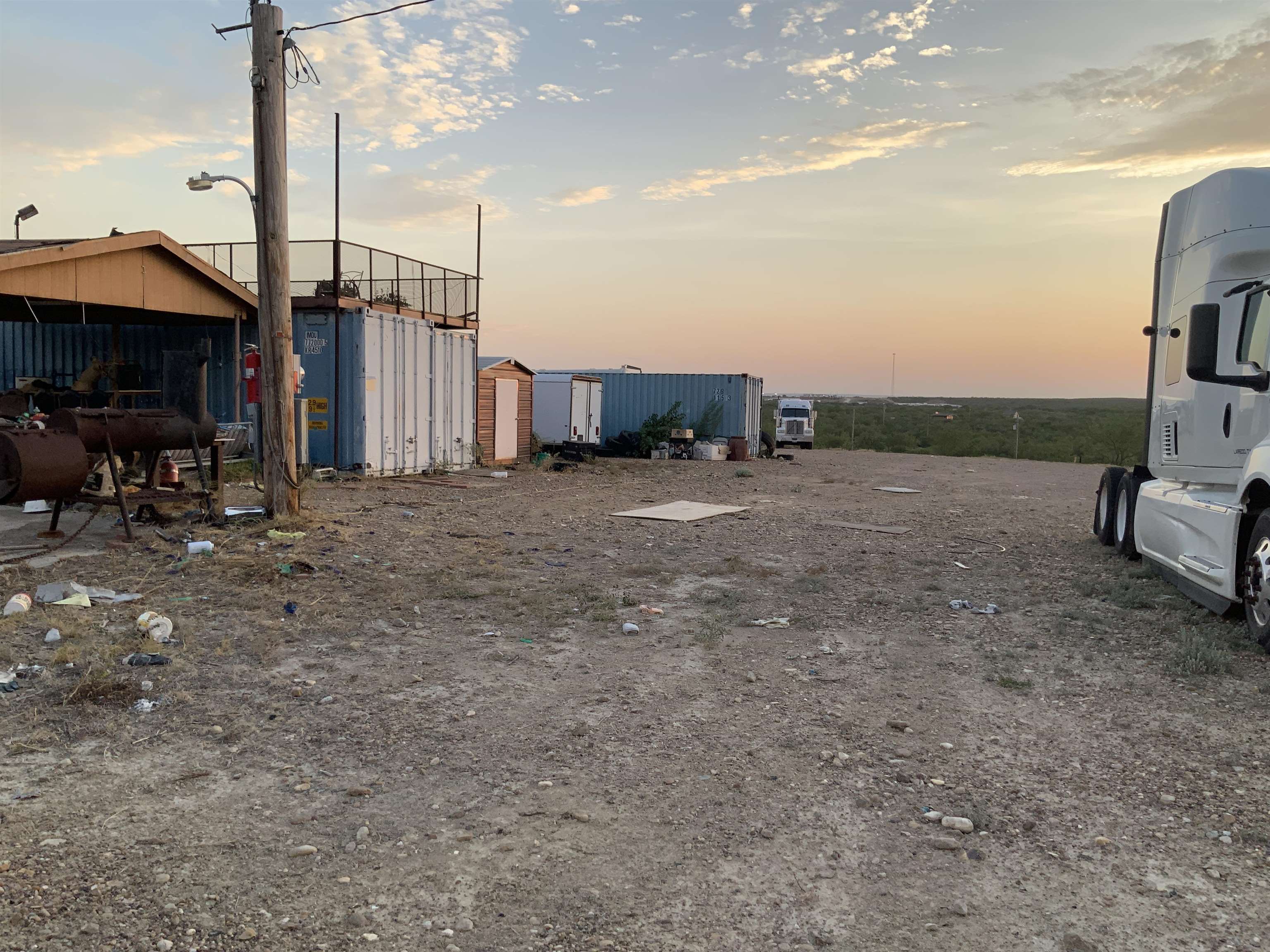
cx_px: 635
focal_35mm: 29
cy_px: 476
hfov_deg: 61.7
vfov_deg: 48.2
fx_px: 1064
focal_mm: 3
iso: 16
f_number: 1.8
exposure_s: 1/157
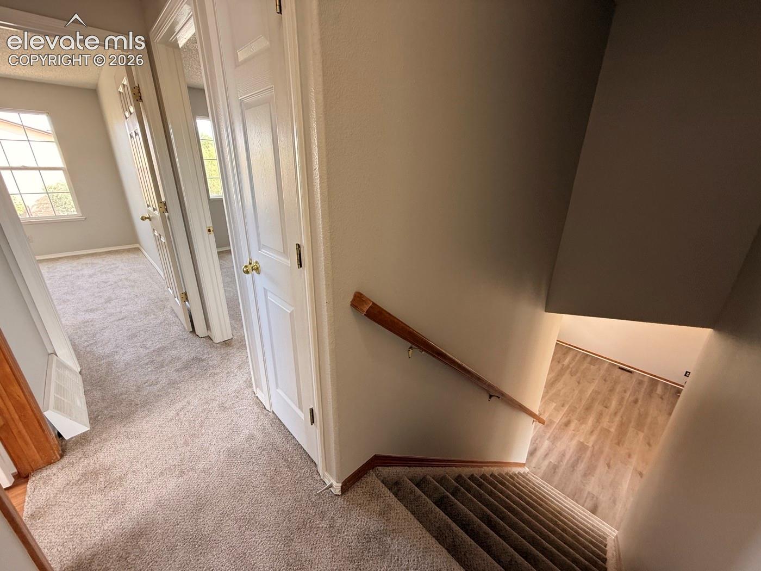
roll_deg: -0.6
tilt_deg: -20.8
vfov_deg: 85.7
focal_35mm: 14
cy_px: 286
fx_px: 308
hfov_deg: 102.1
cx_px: 380
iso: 200
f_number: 2.2
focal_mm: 2.22
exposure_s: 1/60
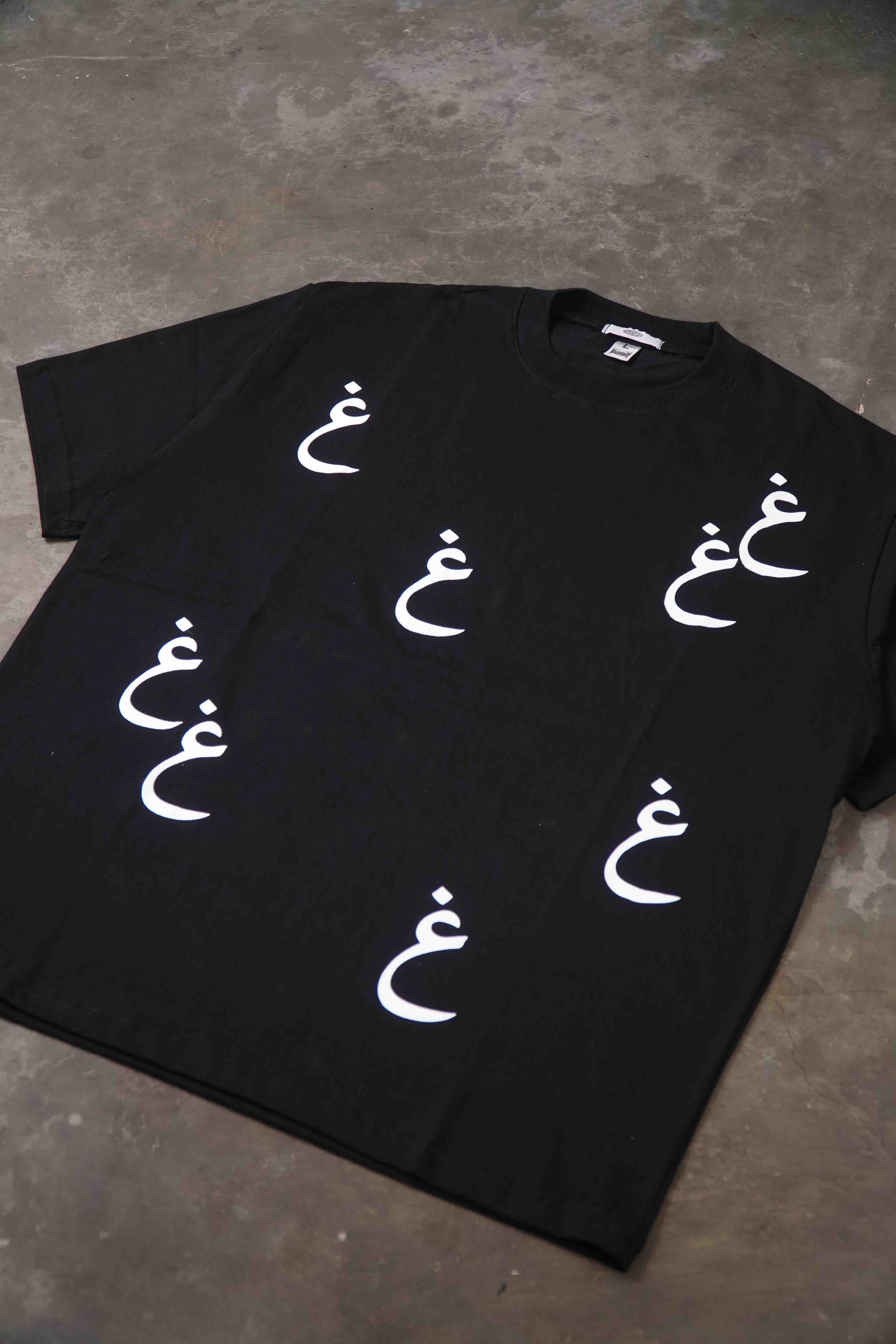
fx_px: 1848
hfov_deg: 27.3
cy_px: 672
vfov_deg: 40.0
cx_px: 448
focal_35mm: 50
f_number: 4
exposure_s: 1/160
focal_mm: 33
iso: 1250
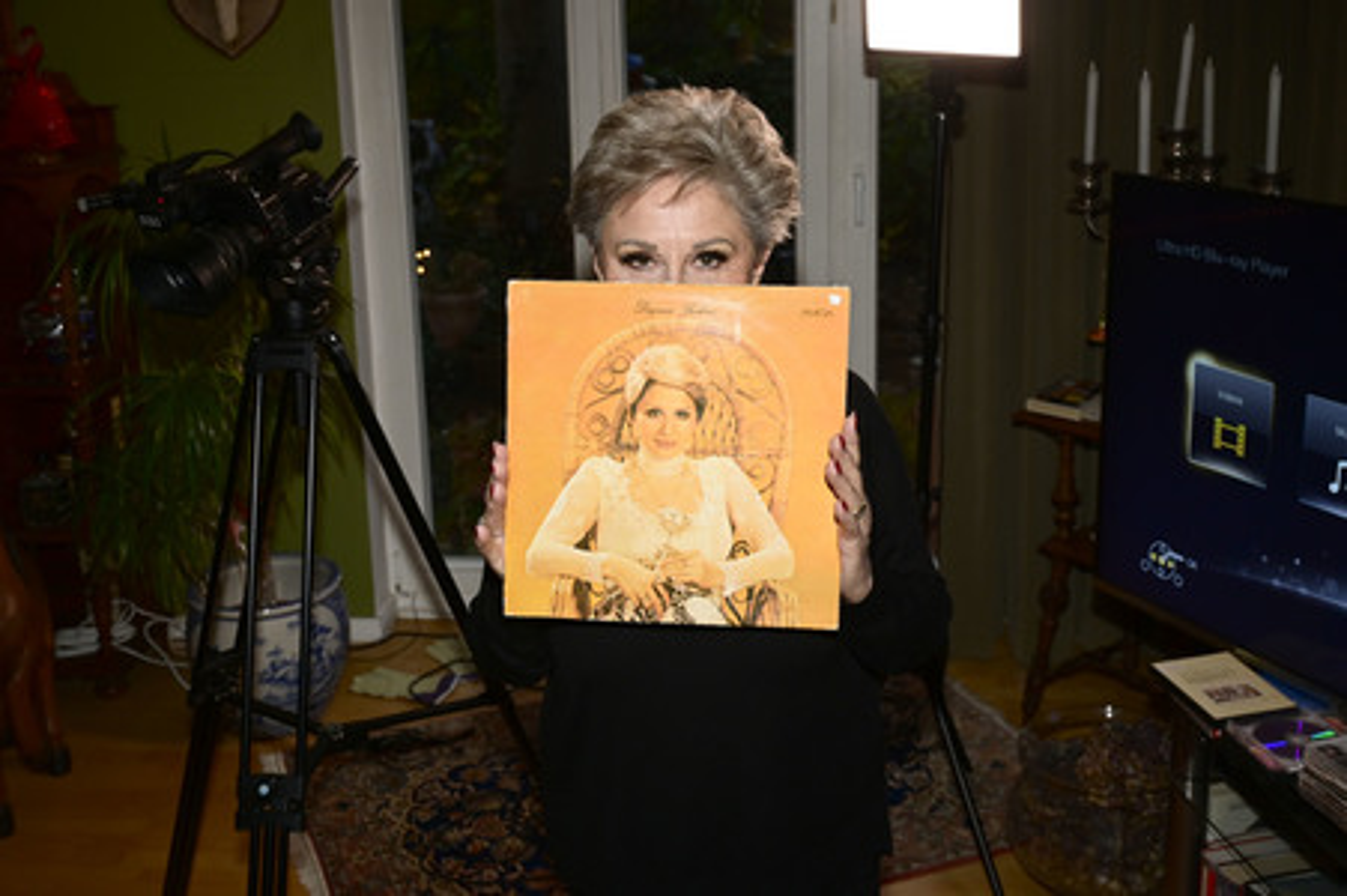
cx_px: 674
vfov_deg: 36.8
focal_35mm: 36
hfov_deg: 53.2
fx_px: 1346
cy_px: 448
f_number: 6.3
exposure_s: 1/200
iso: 1000
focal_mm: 36
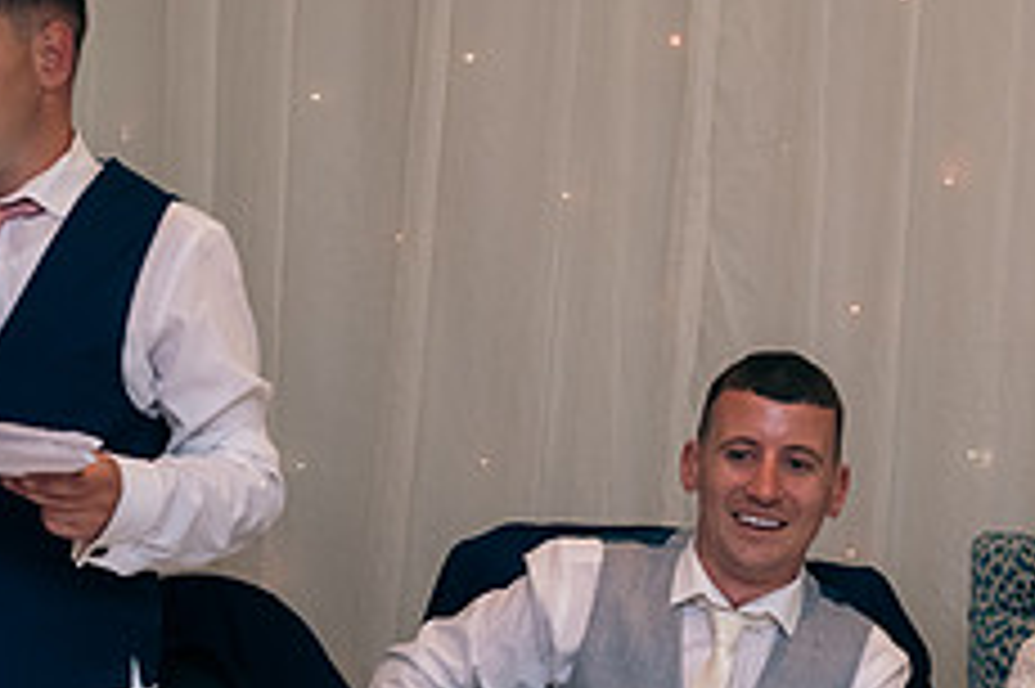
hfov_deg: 18.4
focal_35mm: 111
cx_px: 477
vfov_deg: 12.3
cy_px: 488
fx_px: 3189
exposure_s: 1/160
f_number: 3.5
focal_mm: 44
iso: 640
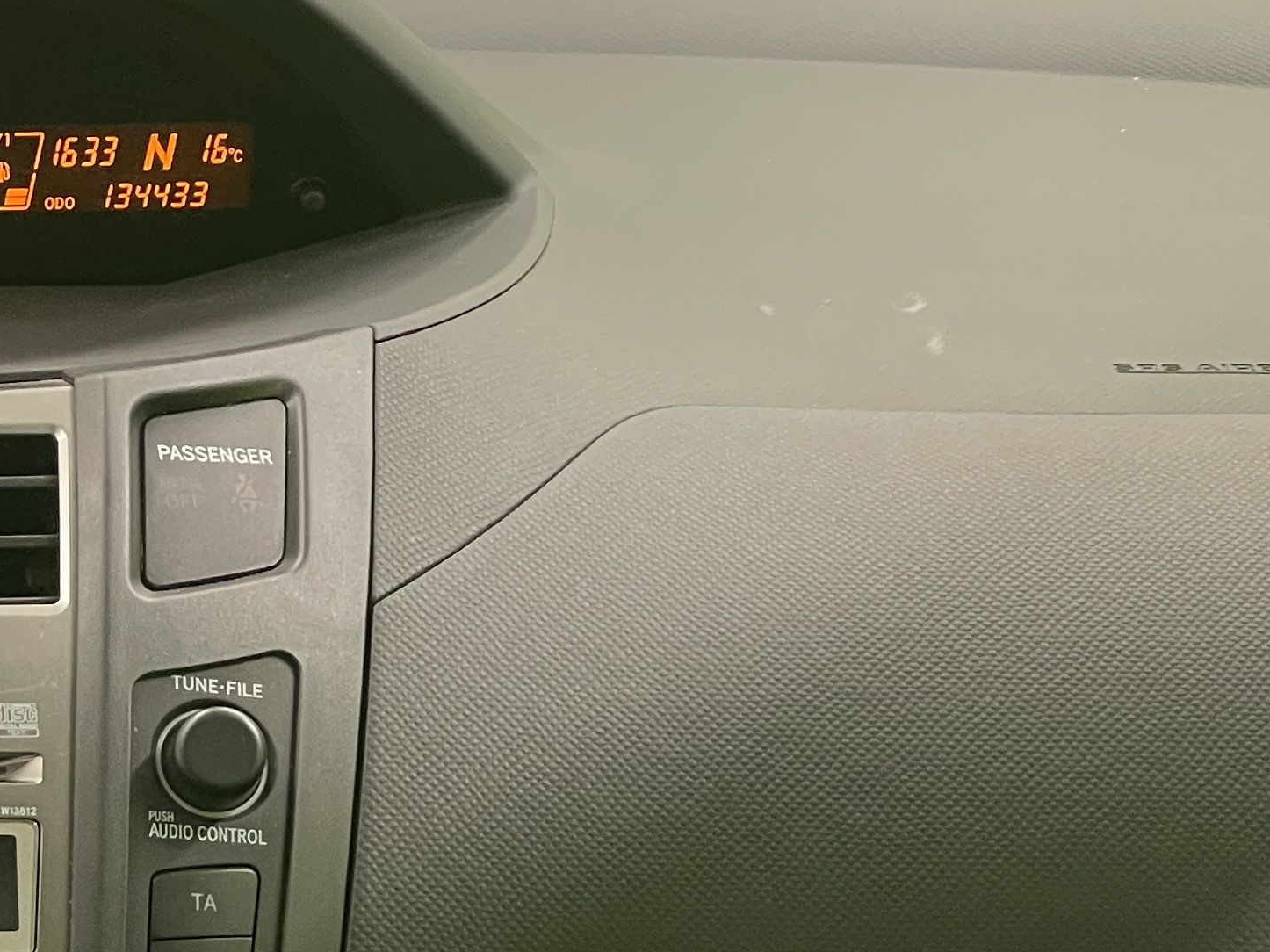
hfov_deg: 13.1
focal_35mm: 145
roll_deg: -0.1
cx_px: -419
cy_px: 1120
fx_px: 5319
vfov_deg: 10.1
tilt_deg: -20.0
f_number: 2
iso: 250
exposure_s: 1/50
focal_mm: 6
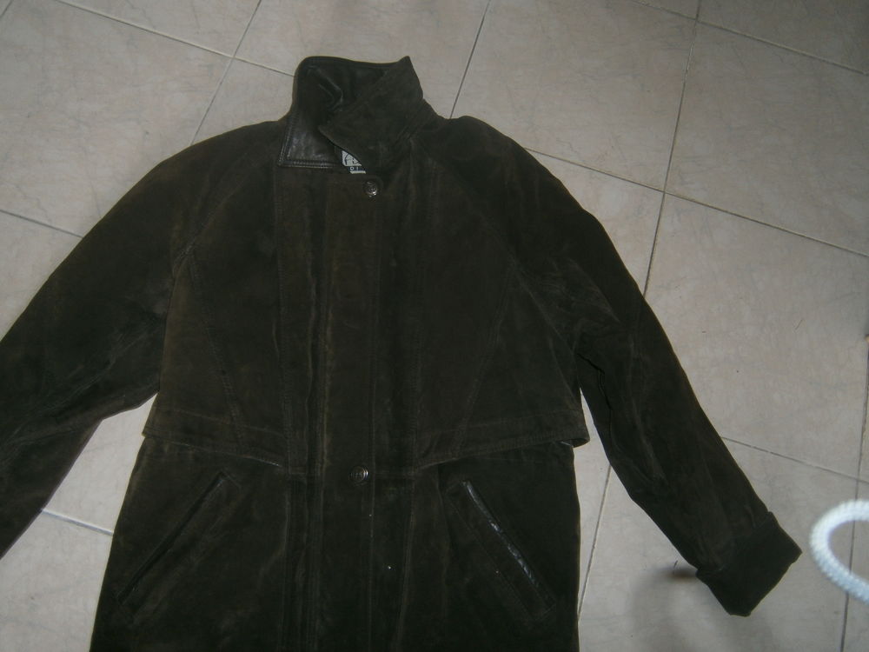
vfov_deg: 53.1
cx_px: 434
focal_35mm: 26
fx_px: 653
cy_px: 326
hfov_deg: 67.3
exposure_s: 1/30
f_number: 2.8
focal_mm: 4.7
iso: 80
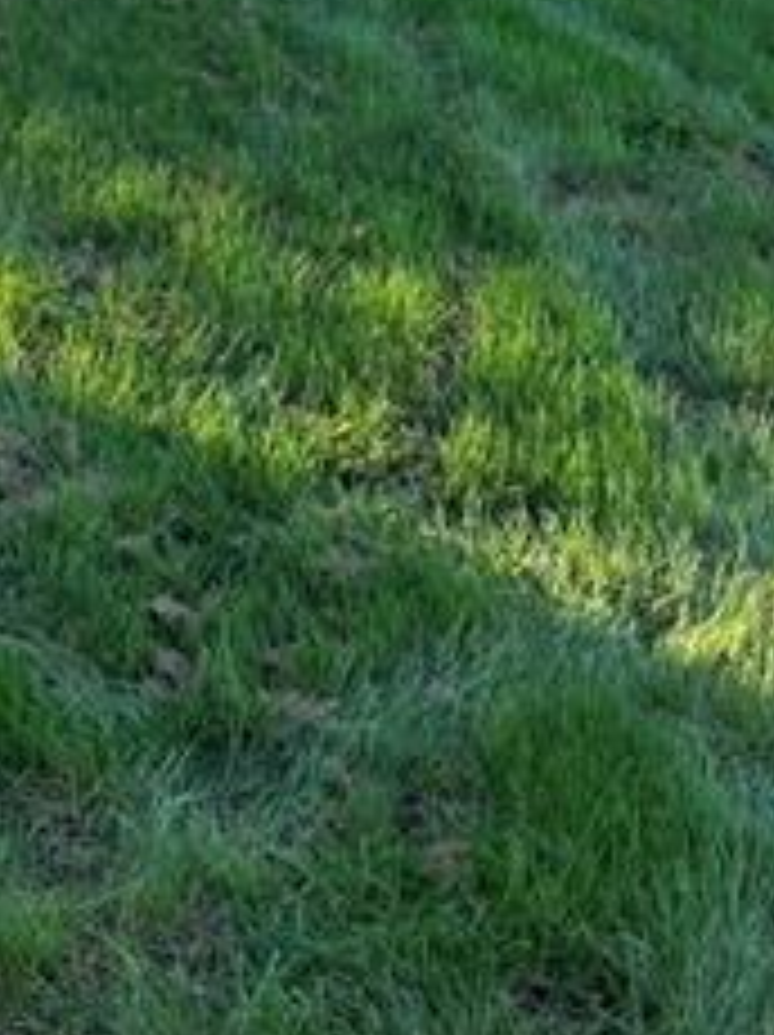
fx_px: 2599
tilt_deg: +0.3
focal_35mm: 87
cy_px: -576
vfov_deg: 19.3
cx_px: 279
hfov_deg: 16.9
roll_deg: +1.2
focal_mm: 4.25
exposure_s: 1/560
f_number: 1.8
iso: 32
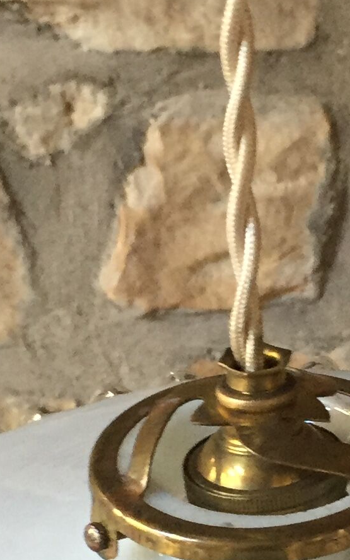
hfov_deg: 11.5
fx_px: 1725
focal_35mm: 113
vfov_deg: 18.2
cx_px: 310
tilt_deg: -26.2
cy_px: 466
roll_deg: +3.8
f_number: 2.2
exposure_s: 1/33
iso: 200
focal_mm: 4.15
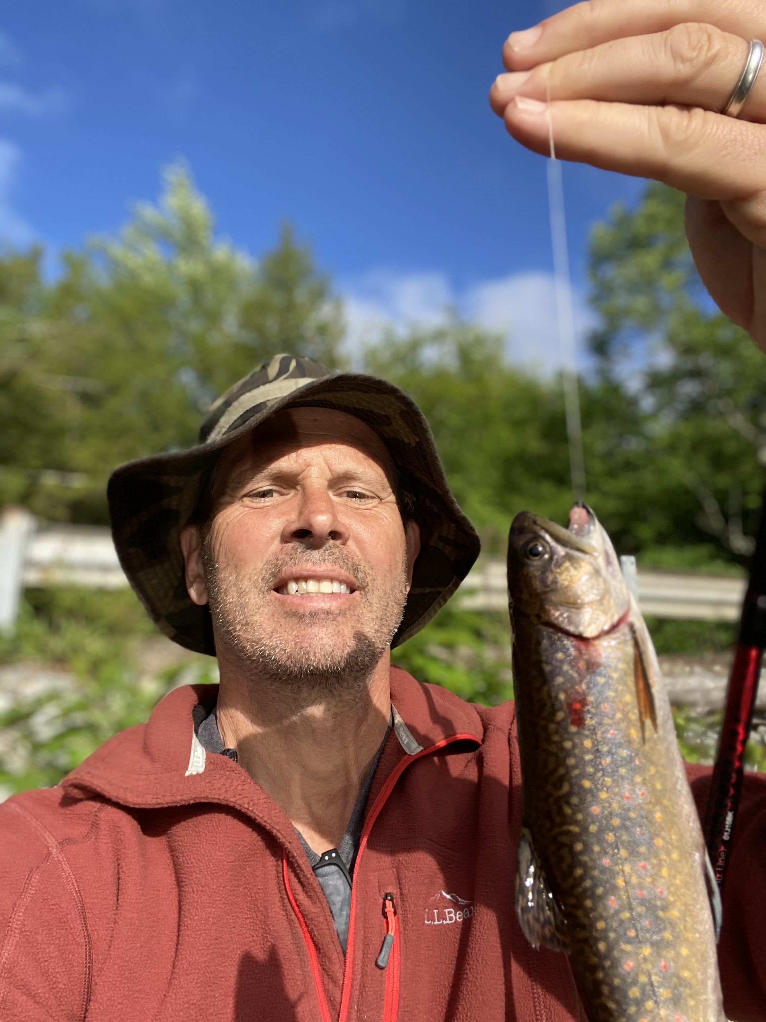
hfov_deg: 46.8
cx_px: 383
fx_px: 885
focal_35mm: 30
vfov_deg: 60.0
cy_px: 511
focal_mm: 2.71
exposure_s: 1/1000
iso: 25
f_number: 2.2
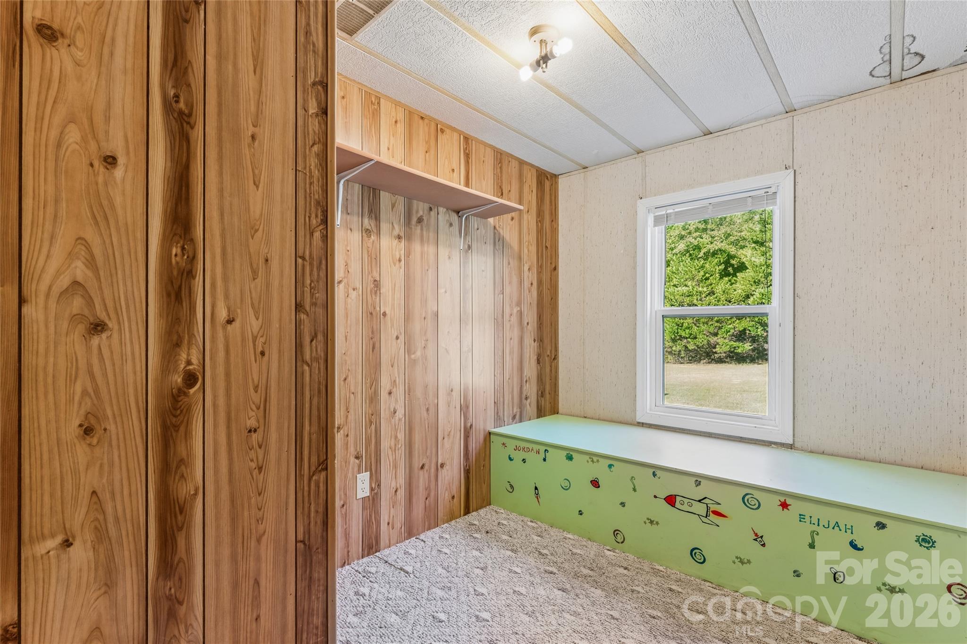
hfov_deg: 95.3
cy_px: 322
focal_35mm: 16
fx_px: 440
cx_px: 484
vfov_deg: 72.4
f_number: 13
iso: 100
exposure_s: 1.3
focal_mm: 16.4
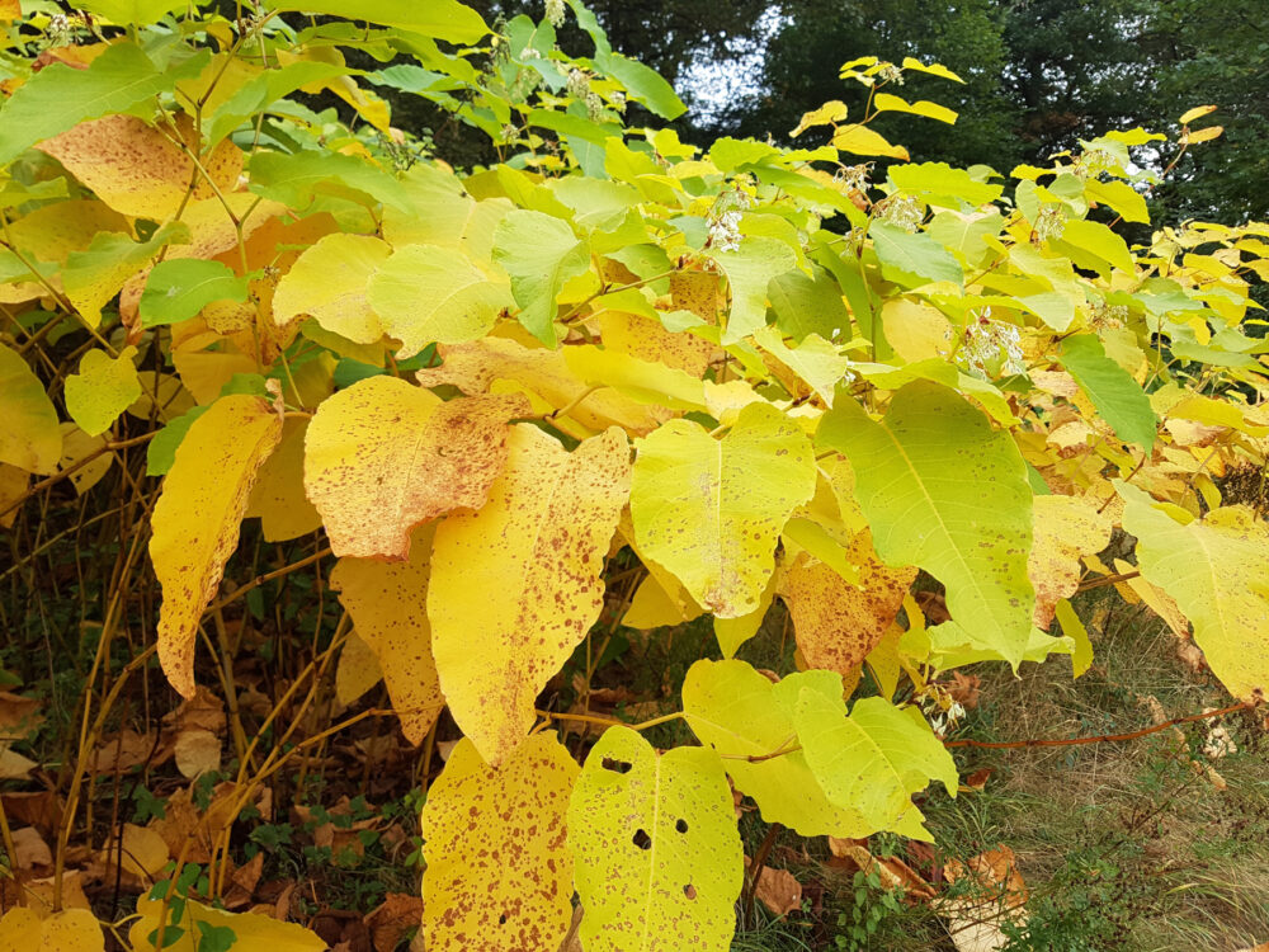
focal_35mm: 26
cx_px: 634
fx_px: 953
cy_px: 476
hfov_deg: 67.3
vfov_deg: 53.1
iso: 50
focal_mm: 4.2
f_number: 1.7
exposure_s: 1/447
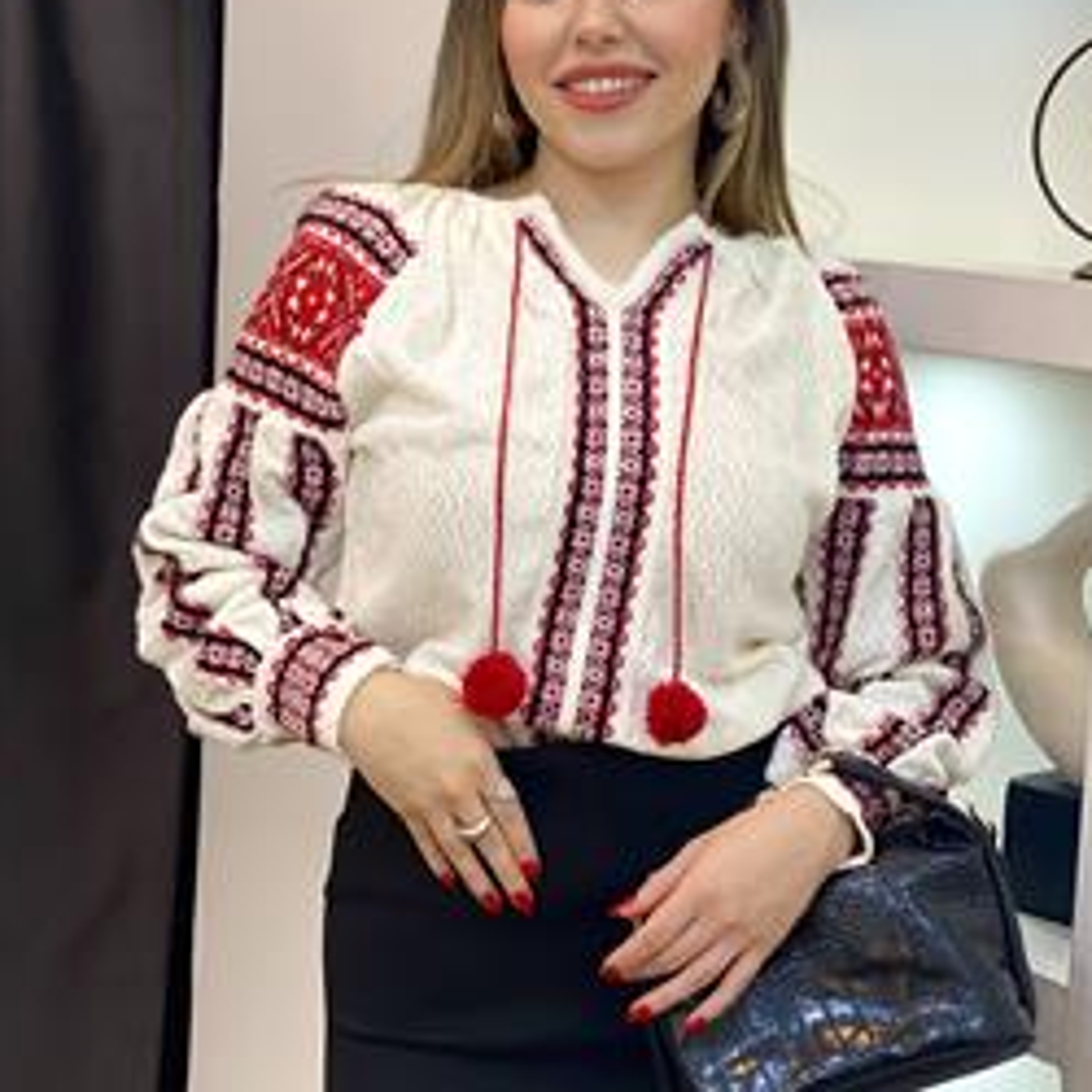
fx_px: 2712
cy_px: 561
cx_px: 629
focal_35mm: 76
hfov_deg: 22.7
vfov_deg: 22.8
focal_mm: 6
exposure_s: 1/100
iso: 100
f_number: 2
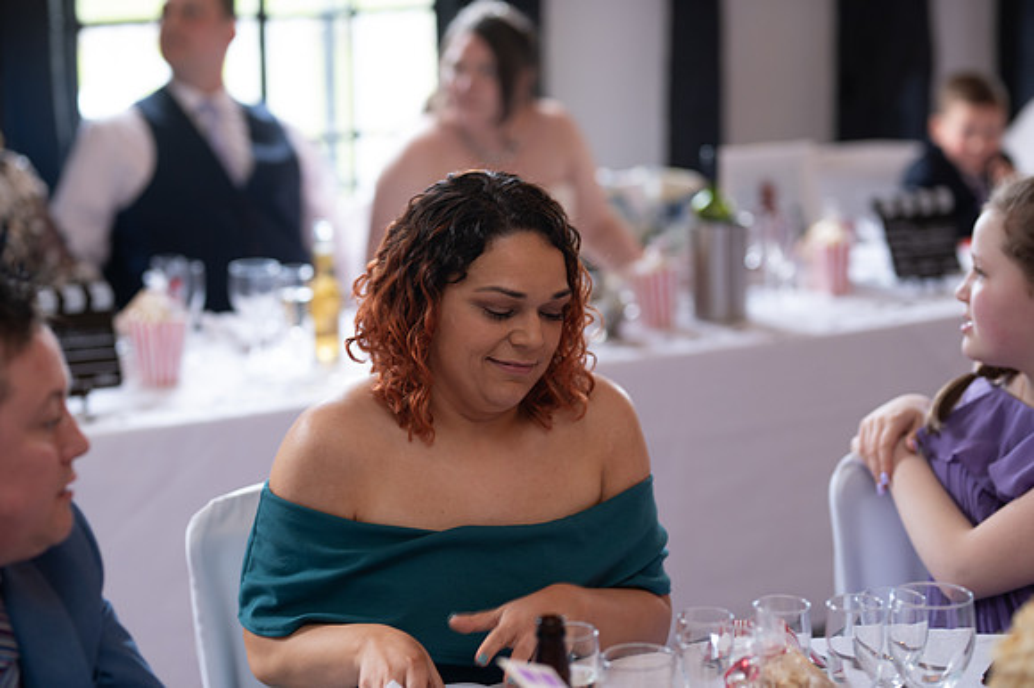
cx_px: 517
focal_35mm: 85
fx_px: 2440
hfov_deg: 23.9
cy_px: 344
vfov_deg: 16.1
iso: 500
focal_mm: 85
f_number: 2.2
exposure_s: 1/100
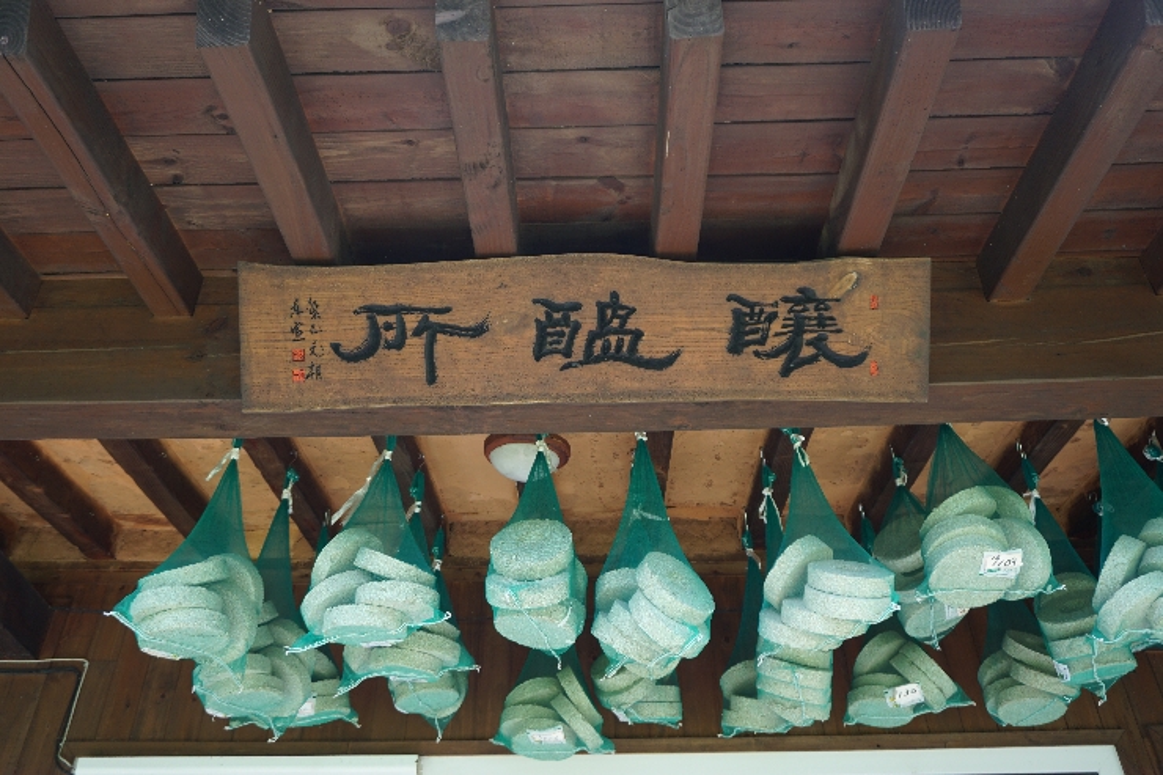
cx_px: 582
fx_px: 1017
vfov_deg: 41.7
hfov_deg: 59.5
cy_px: 388
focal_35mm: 32
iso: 200
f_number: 4
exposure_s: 1/160
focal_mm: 21
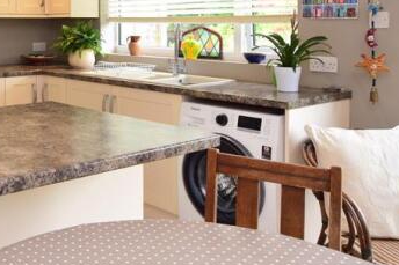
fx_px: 476
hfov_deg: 41.6
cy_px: 23
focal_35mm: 43
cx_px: 35
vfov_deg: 29.8
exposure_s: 1/50
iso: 400
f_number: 8
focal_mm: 15
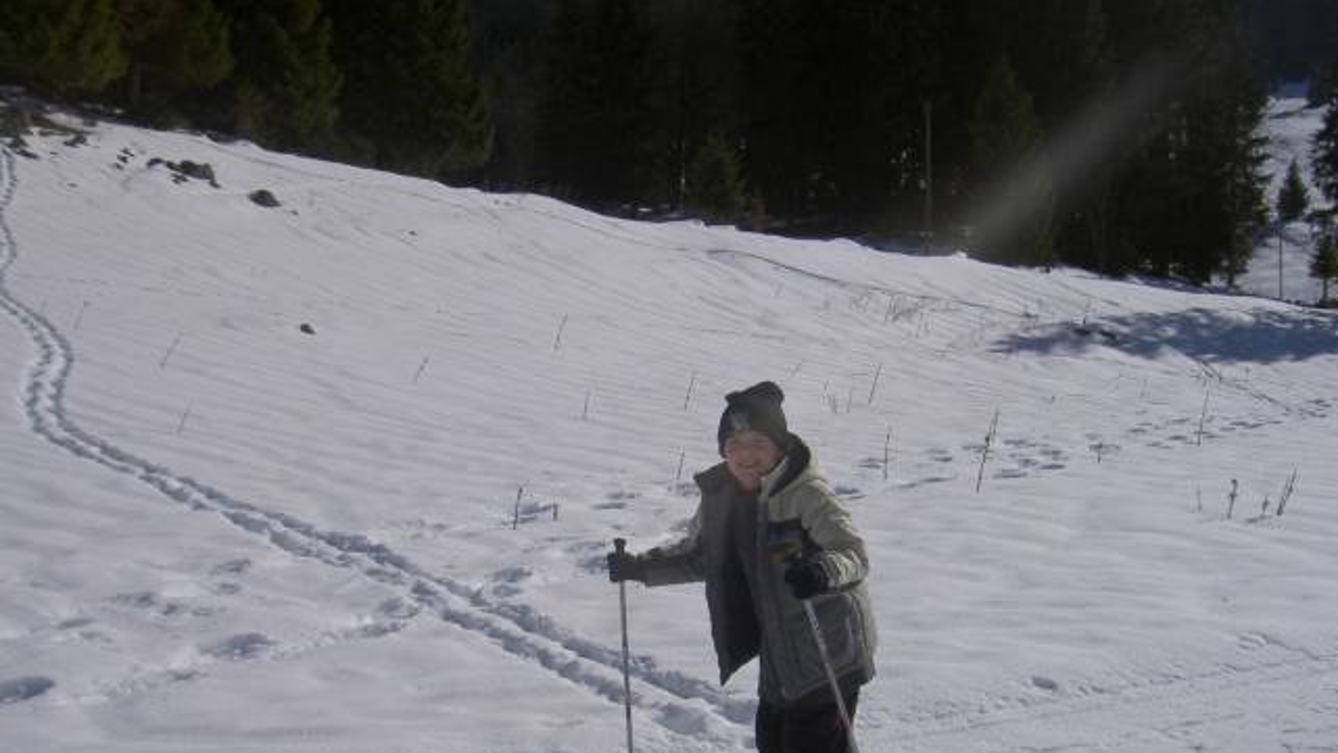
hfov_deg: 39.1
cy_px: 555
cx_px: 584
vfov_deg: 22.5
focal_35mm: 53
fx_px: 1881
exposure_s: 1/2000
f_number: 4.7
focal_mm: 8
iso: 100
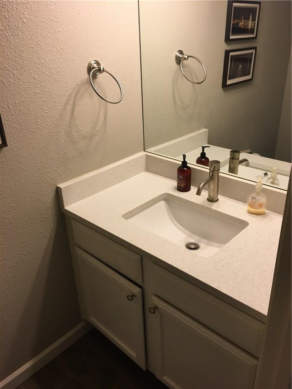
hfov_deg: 48.2
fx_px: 326
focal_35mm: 29
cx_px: 146
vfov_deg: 61.7
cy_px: 194
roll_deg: +2.5
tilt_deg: -26.5
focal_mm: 4.15
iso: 50
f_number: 2.2
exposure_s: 1/30
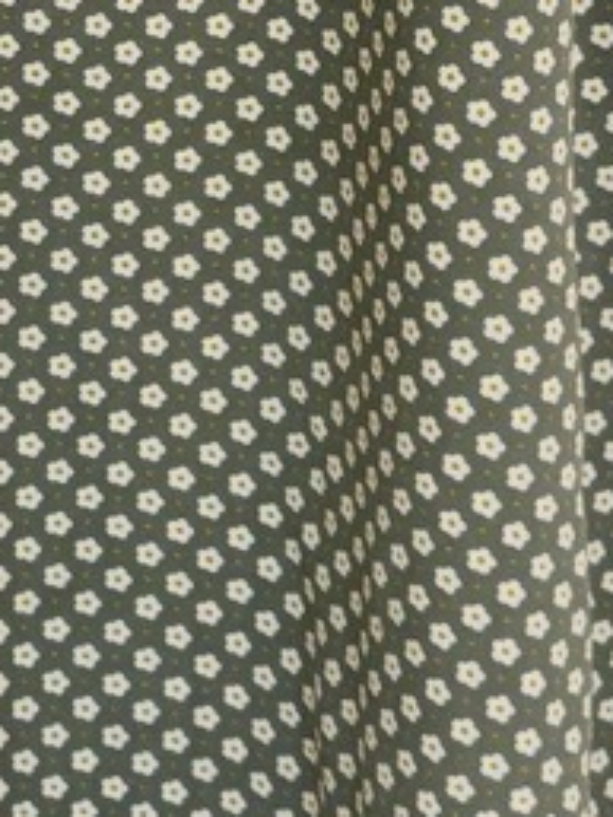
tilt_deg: -9.5
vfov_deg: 11.7
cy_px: -350
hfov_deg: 9.2
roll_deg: -1.3
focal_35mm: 162
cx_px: 156
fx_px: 3822
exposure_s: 1/79
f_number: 1.6
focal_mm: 5.96
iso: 125
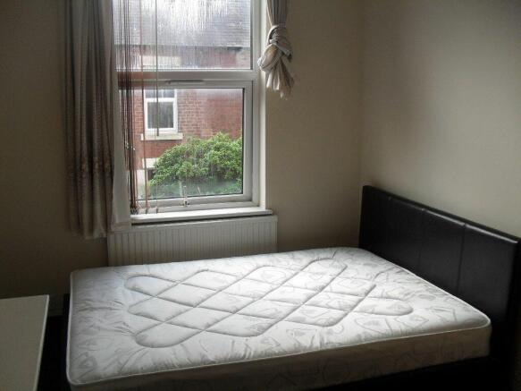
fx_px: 527
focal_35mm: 35
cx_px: 260
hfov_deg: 52.6
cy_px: 196
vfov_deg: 40.7
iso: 100
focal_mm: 6.3
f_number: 3.2
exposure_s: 1/90
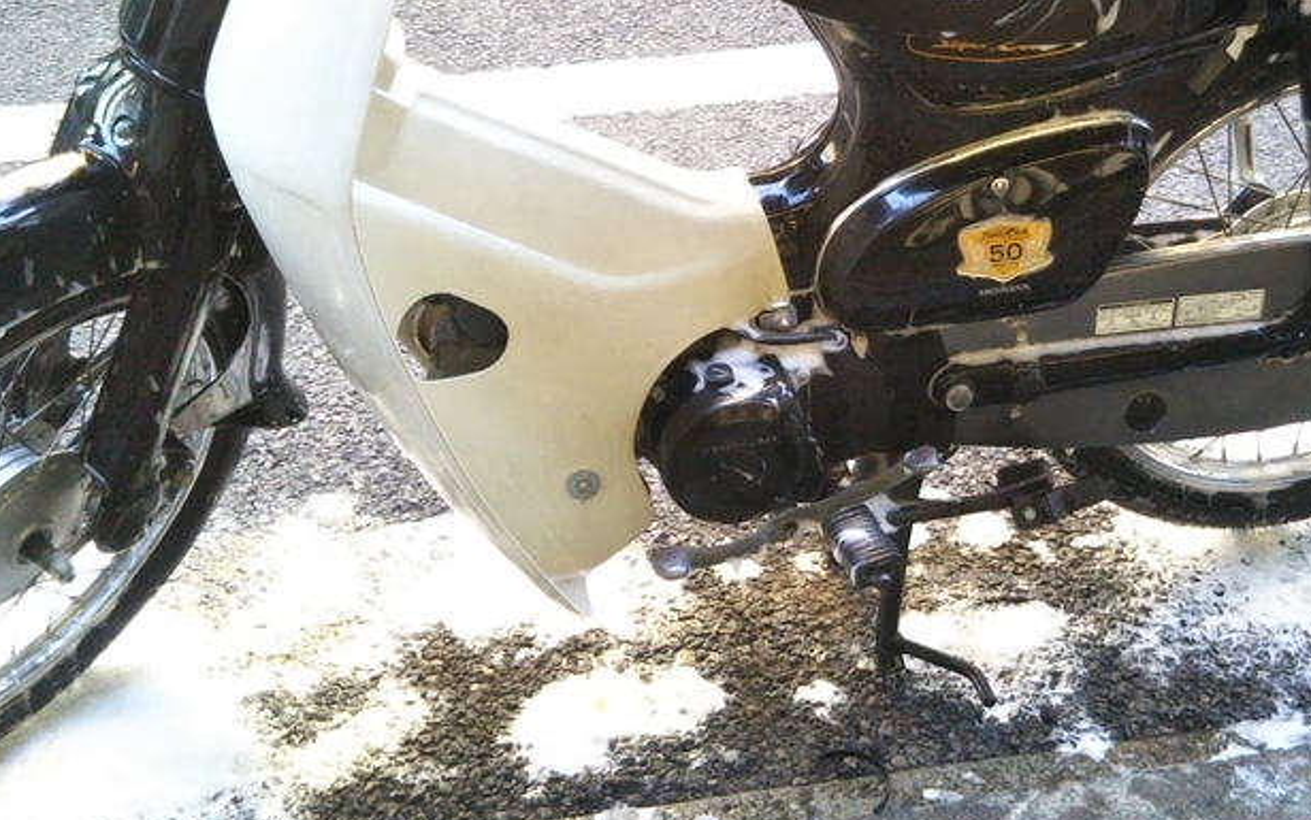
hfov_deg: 32.9
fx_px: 2216
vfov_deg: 20.8
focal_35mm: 62
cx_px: 761
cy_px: 190
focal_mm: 4
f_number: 2.2
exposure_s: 1/62
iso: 167
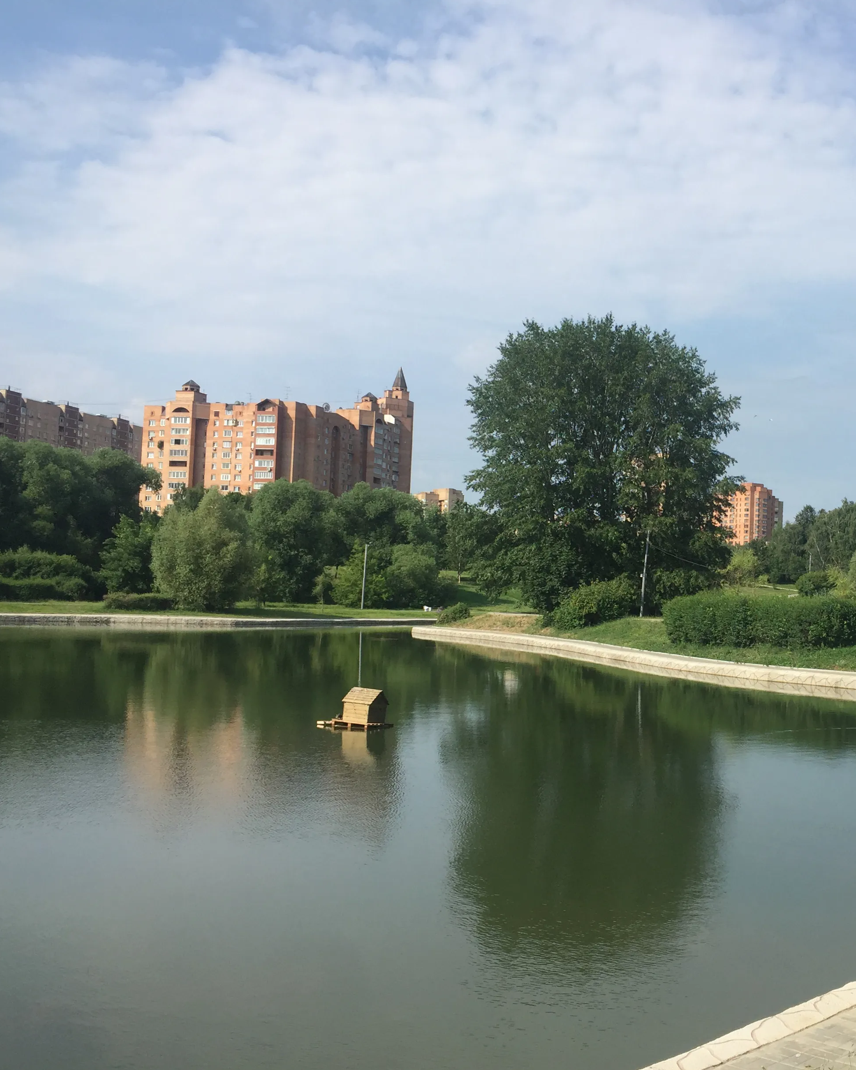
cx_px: 703
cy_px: 537
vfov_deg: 47.9
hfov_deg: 37.5
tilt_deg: +1.7
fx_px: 1203
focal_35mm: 38
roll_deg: -2.9
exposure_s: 1/1799
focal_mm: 4.15
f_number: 2.2
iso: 32
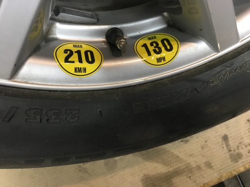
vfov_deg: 48.2
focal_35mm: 29
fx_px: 209
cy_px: 94
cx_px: 125
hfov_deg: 61.7
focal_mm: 4.15
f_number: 2.2
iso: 100
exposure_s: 1/33
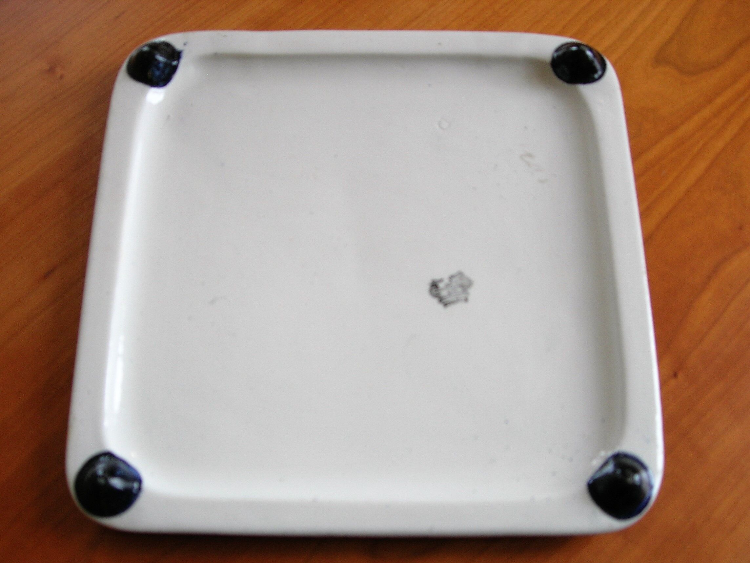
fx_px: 823
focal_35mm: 38
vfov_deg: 37.7
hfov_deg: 49.0
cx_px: 375
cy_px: 282
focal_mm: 7.8
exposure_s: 1/28.1
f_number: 2.8
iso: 64
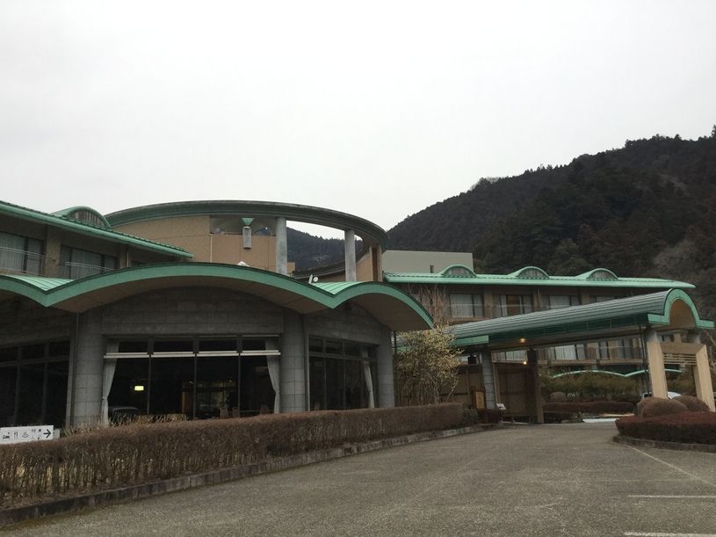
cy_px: 268
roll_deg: +1.4
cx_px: 358
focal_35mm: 31
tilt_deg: +11.3
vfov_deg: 45.4
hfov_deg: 58.4
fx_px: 641
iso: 25
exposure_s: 1/40
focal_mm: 3.3
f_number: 2.4
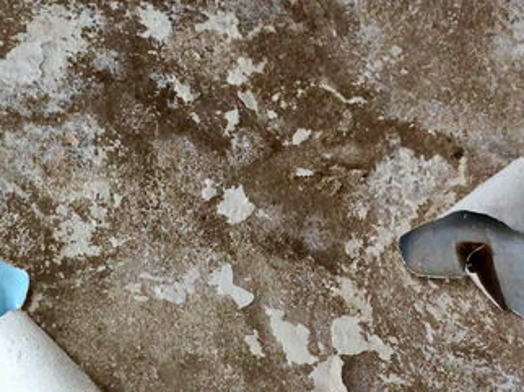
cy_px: 328
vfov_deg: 12.2
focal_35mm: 121
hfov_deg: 15.8
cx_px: -72
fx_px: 1830
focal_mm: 30
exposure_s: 1/125
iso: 1600
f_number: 4
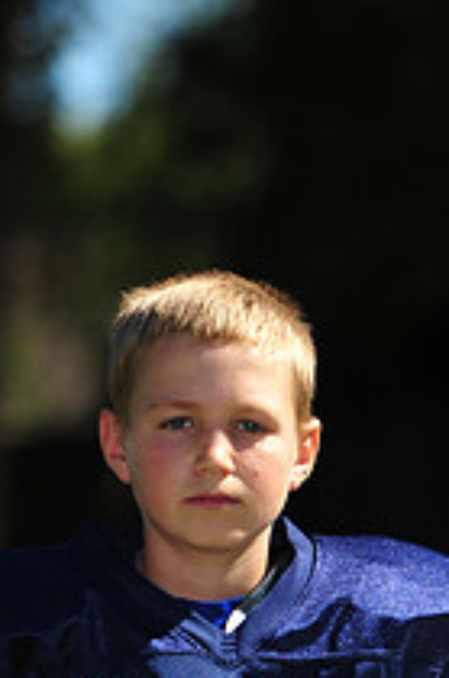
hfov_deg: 2.7
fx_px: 9626
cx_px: 226
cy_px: 859
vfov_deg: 4.0
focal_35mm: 512
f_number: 4.5
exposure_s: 1/3200
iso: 400
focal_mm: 185
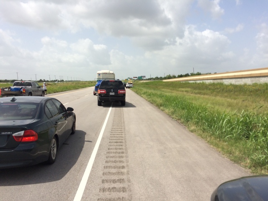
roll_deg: +1.0
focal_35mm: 29
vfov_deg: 48.2
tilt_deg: -4.9
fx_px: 225
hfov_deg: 61.7
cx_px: 134
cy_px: 100
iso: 32
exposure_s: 1/2933
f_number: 2.2
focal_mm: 4.15
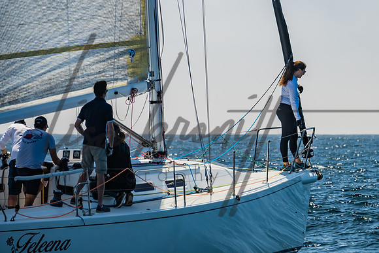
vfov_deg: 3.8
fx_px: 3829
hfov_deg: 5.7
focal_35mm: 364
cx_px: 272
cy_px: 32
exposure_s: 1/400
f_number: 6.3
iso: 160
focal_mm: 200
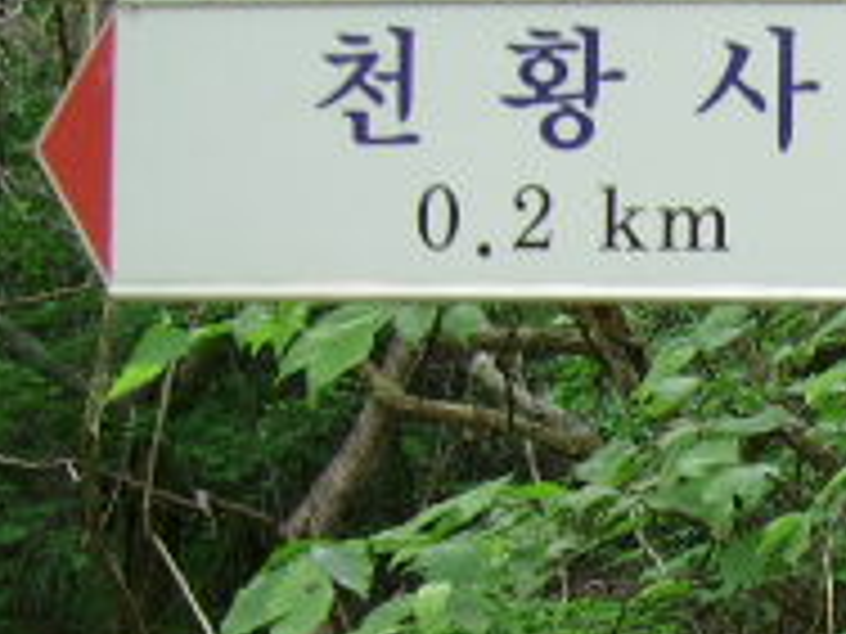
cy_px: 625
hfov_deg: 15.5
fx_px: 2908
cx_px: 1197
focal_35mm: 119
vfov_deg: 12.3
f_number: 2.8
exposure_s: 1/23
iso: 100
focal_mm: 5.95
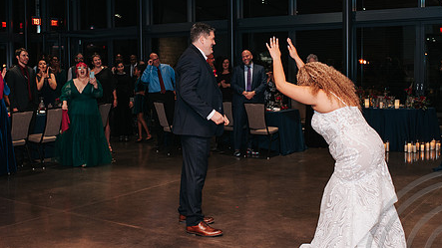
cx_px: 209
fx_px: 562
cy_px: 95
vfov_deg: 24.8
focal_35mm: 48
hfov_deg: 42.9
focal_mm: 35
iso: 1000
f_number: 2.8
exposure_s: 1/200
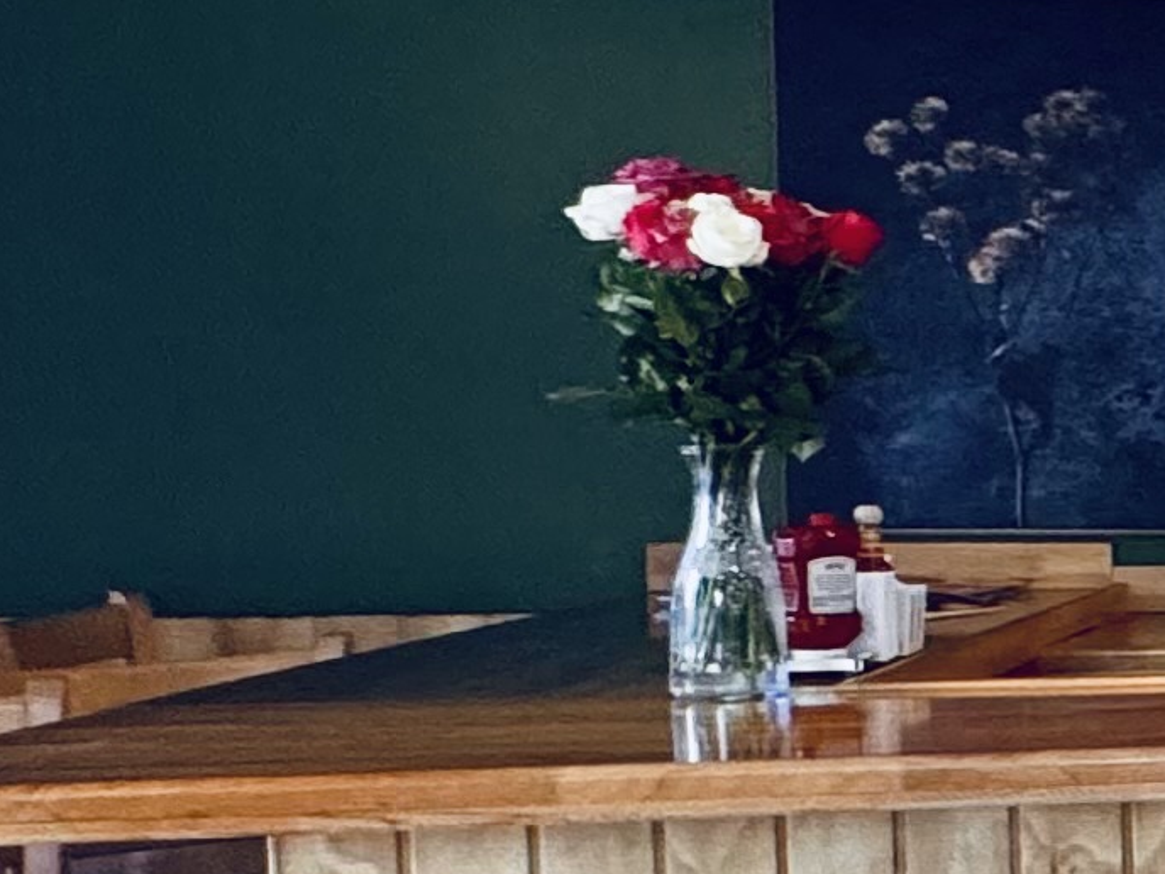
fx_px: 2760
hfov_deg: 14.0
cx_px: 2943
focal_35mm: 82
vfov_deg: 18.0
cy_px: 567
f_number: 2.2
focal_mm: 2.22
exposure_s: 1/60
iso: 200
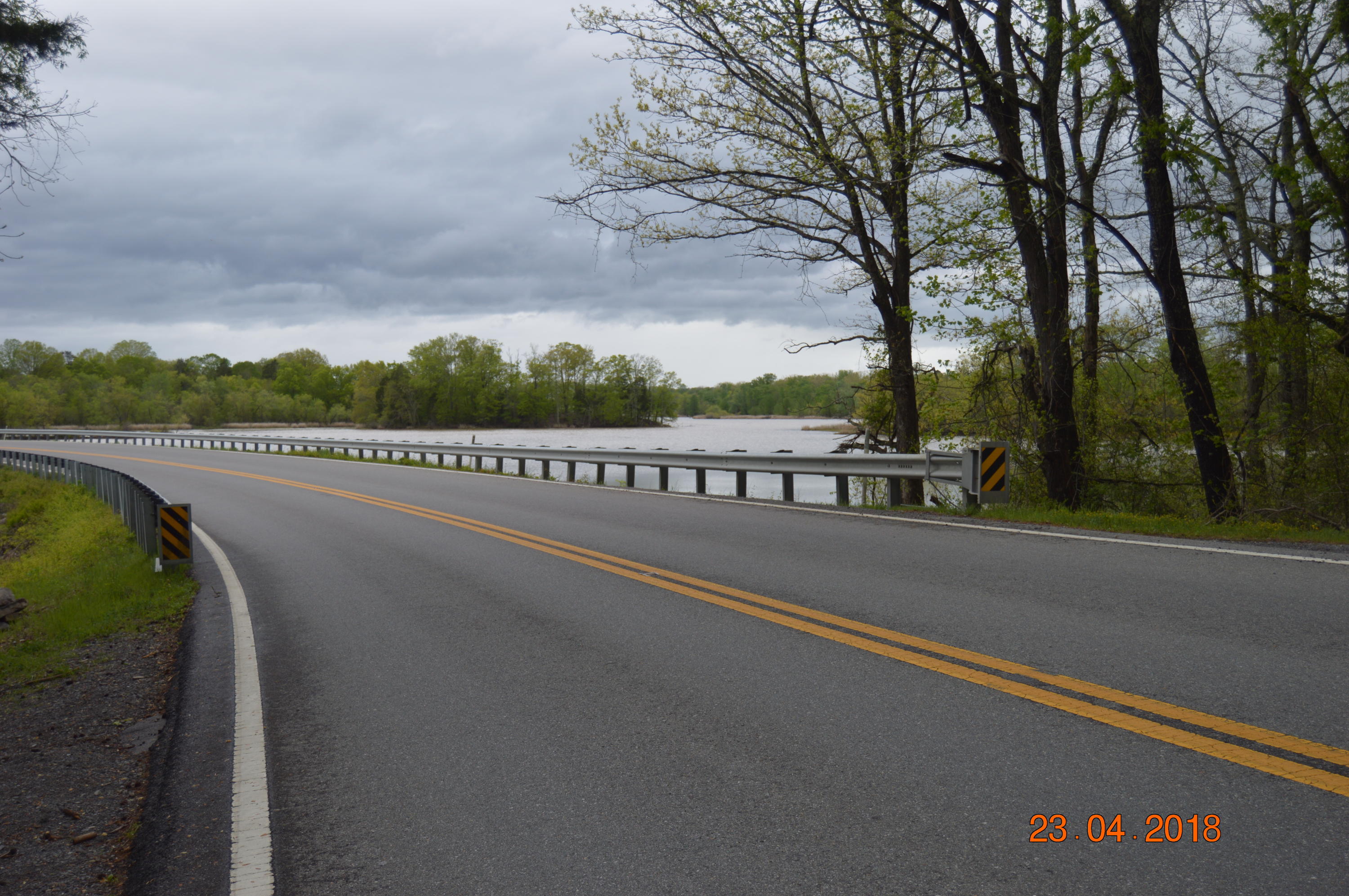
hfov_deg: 49.6
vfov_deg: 34.1
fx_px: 1460
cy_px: 448
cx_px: 674
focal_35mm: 39
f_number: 4
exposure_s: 1/400
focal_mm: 26
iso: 100
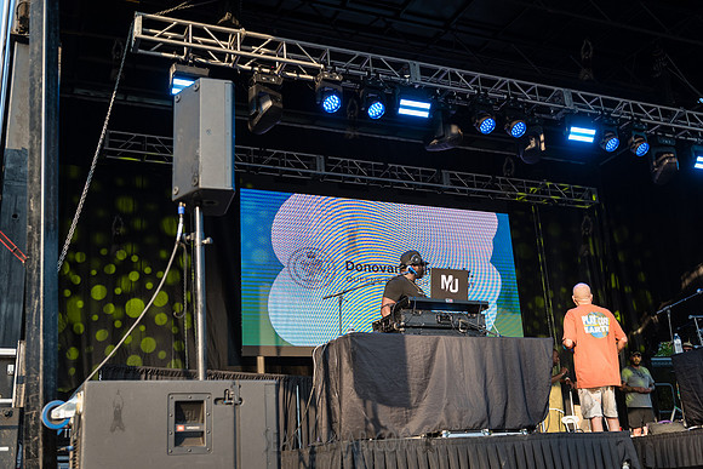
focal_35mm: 38
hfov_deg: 50.7
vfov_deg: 35.1
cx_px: 352
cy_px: 234
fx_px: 742
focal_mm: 38
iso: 500
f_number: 3.5
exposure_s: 1/640
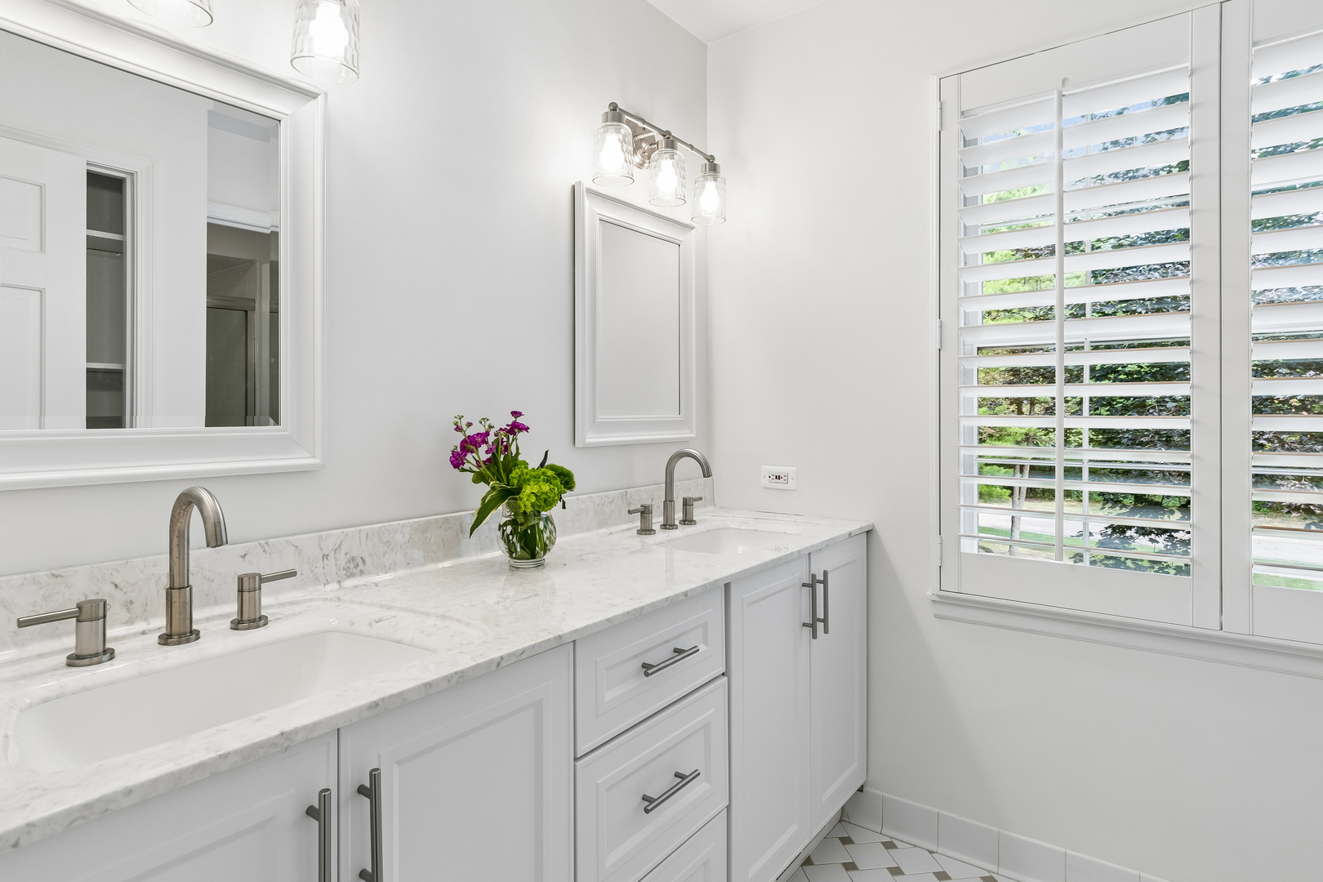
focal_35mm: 18
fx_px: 661
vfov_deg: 67.4
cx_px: 662
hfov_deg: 90.0
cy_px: 441
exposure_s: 1/40
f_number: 8
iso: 250
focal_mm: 12
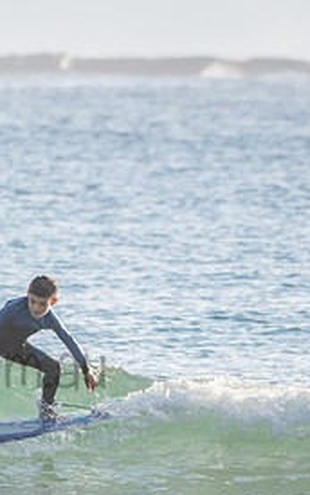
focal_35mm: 936
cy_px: 346
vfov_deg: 2.2
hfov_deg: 1.4
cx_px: -85
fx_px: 12646
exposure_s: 1/400
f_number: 6.3
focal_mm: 290
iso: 100
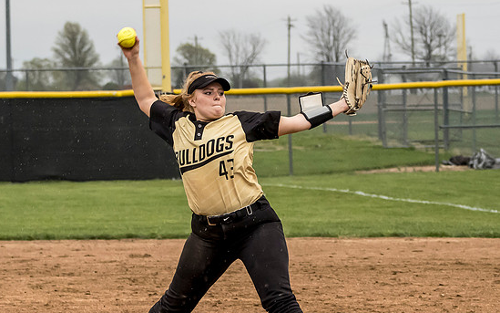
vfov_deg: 5.0
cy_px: 161
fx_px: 3597
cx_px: 241
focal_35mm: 264
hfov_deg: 8.0
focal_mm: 73
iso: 1600
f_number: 4
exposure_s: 1/1000
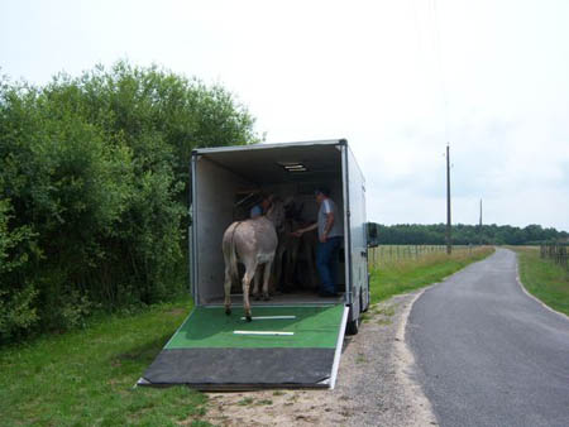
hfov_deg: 51.3
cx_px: 284
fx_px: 592
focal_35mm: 36
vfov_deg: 39.7
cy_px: 214
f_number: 4.8
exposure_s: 1/400
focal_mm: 7.5
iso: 80
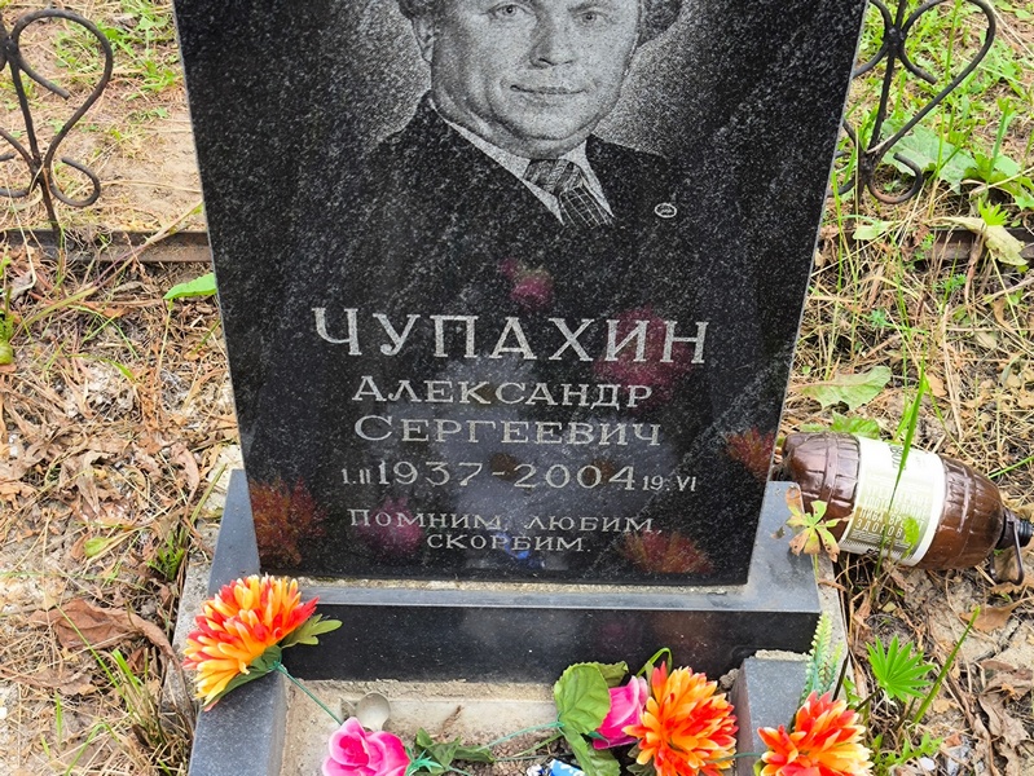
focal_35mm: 50
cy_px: 388
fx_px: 1494
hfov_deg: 38.2
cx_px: 517
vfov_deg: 29.1
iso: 50
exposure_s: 1/180
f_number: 1.7
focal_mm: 4.71
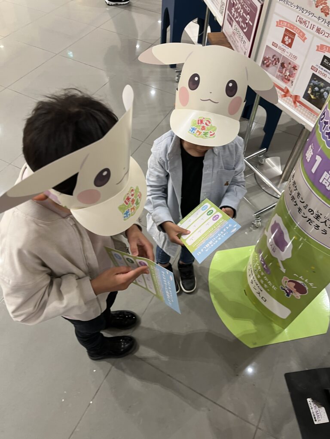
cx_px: 165
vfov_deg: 67.3
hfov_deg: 53.1
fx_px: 330
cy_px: 220
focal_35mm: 26
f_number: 1.6
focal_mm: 5.1
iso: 100
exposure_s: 1/60
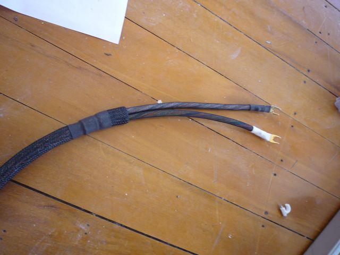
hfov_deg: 56.8
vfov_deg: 44.2
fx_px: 314
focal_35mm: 32
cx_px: 170
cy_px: 128
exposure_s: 1/40
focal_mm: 5.2
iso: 100
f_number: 3.3
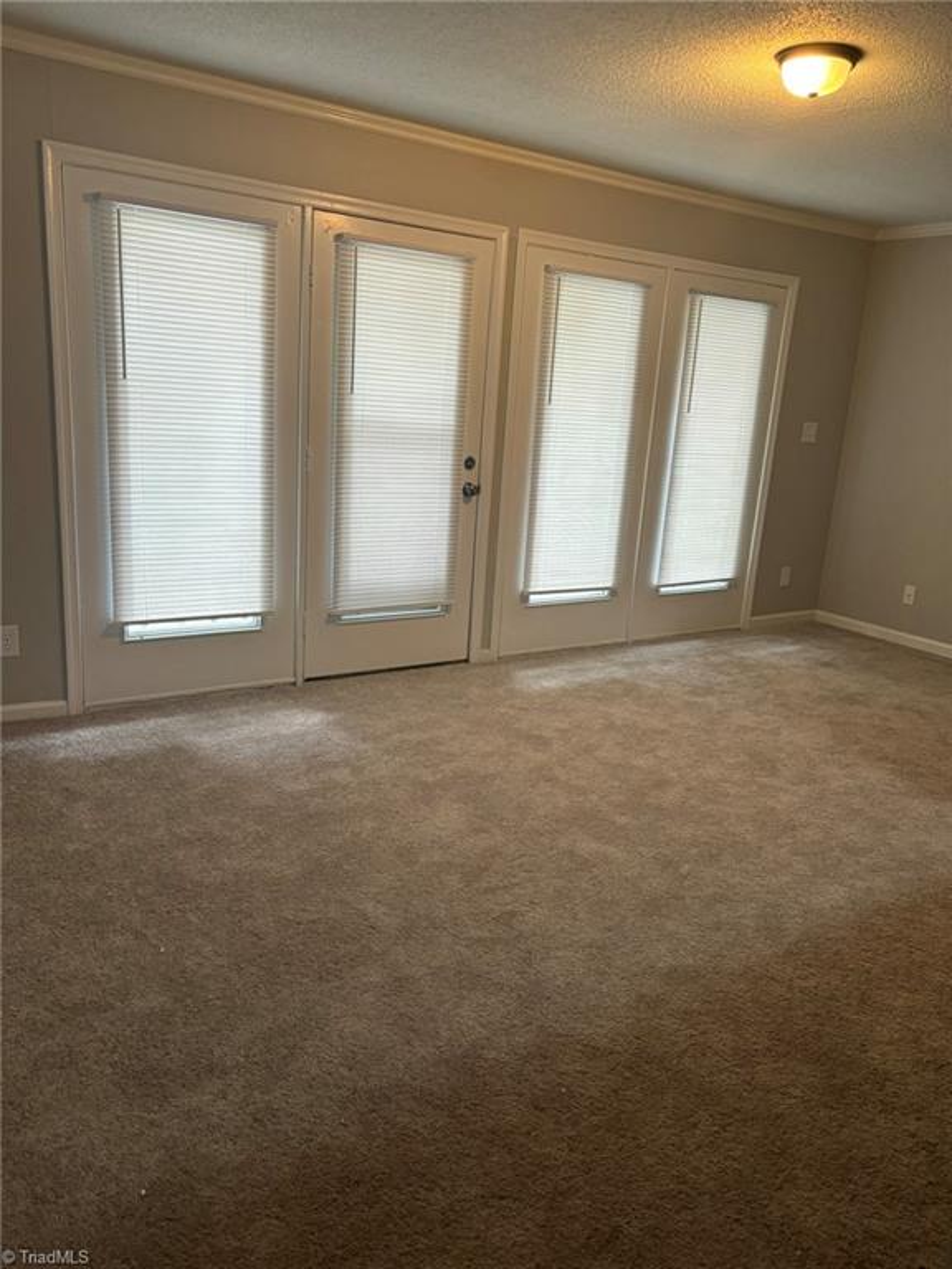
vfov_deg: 67.3
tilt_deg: -15.2
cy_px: 634
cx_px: 476
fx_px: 953
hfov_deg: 53.1
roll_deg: -3.9
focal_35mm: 26
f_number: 1.6
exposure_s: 1/60
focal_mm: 5.96
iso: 160
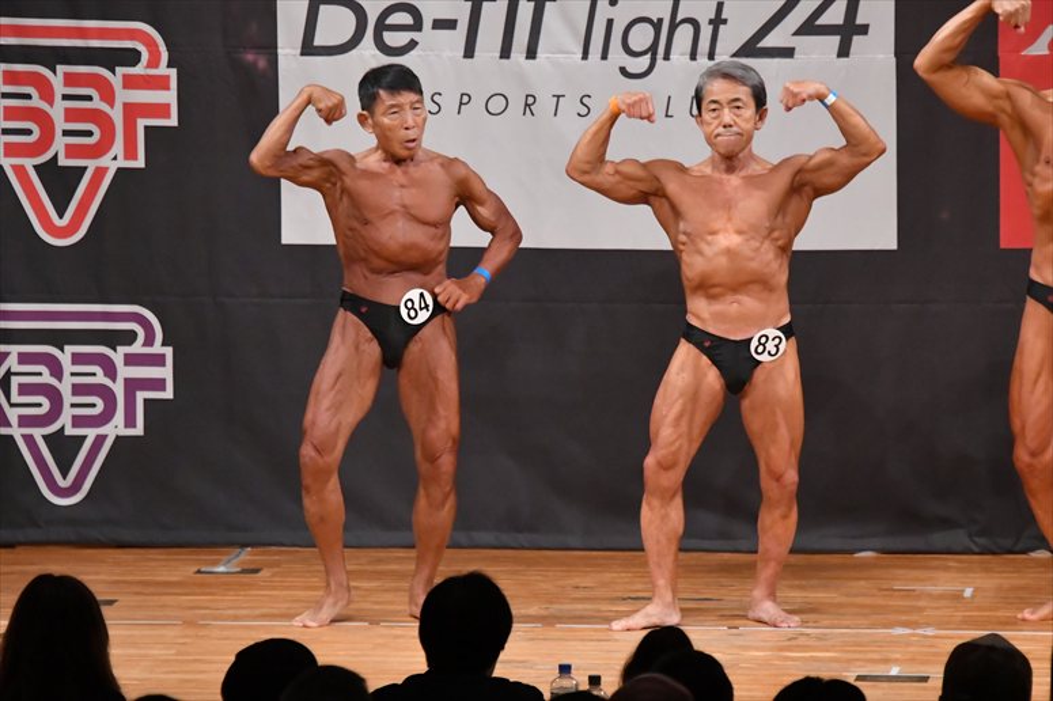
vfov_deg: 4.8
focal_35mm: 285
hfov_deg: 7.2
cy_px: 350
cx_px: 526
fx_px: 8332
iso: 7200
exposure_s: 1/400
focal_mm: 190
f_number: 5.6
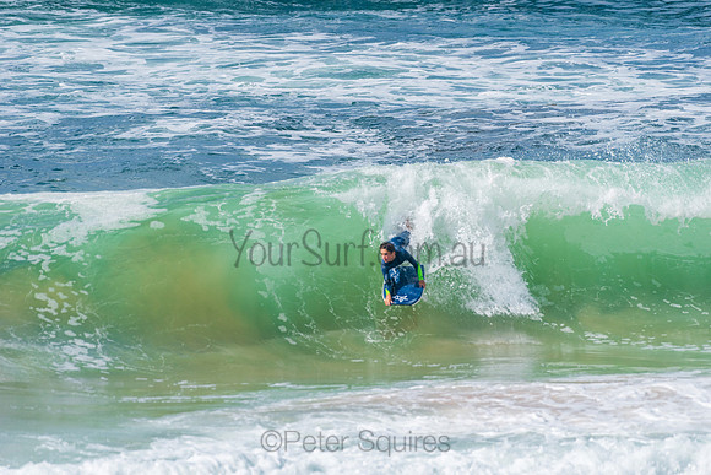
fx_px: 9877
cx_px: 356
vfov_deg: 2.8
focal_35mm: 500
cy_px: 238
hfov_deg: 4.1
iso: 180
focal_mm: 500
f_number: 5.6
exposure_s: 1/2000
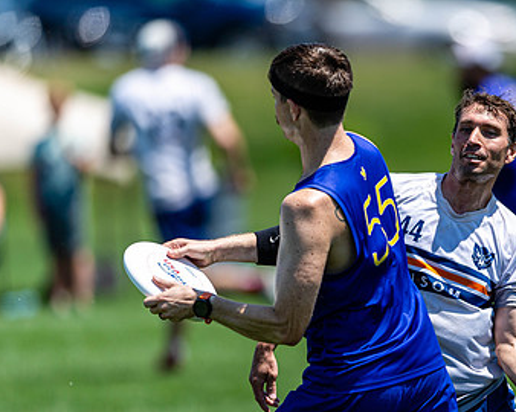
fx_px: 9845
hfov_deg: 3.0
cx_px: 424
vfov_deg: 2.4
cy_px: 245
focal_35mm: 645
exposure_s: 1/2500
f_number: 2.8
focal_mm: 400
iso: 125
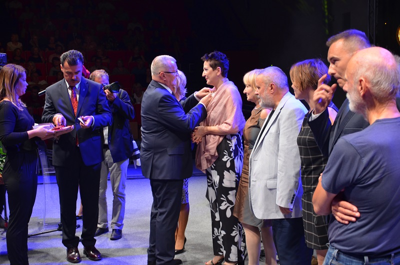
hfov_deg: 35.1
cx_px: 200
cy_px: 132
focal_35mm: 57
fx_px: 632
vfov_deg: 23.6
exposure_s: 1/40
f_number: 4.5
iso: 800
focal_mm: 38
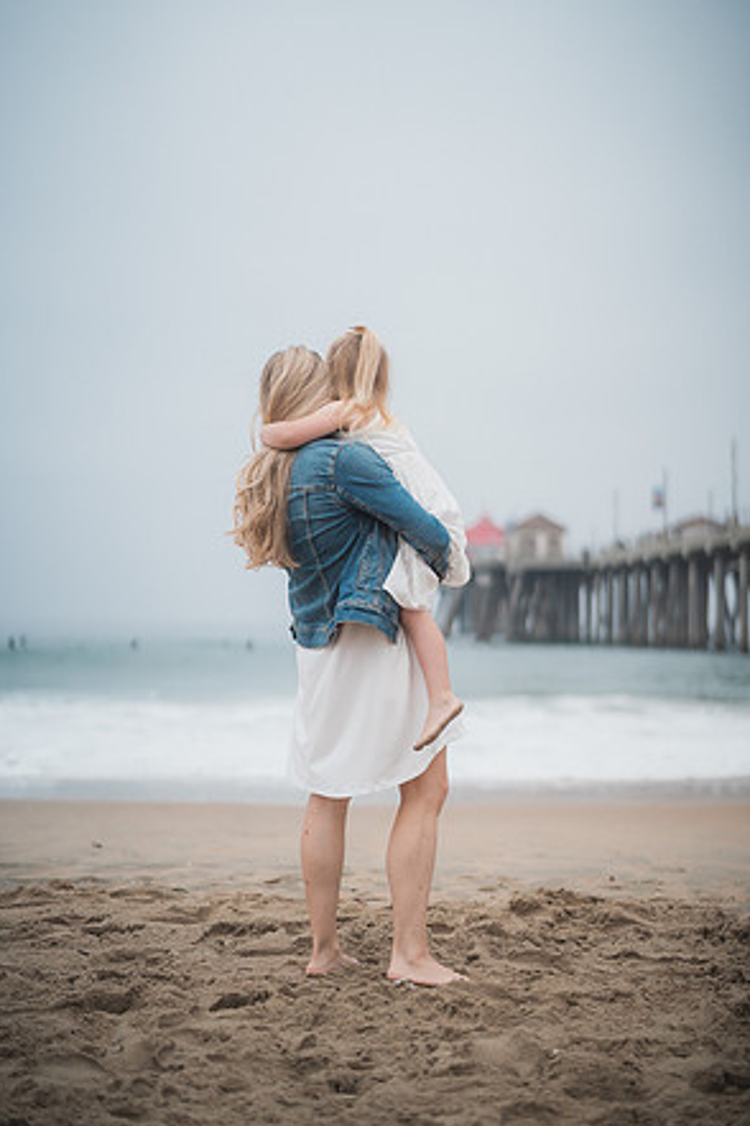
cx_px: 370
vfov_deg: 38.9
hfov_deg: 26.5
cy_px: 554
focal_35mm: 51
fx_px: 1594
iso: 160
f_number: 1.4
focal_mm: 50
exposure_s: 1/4000
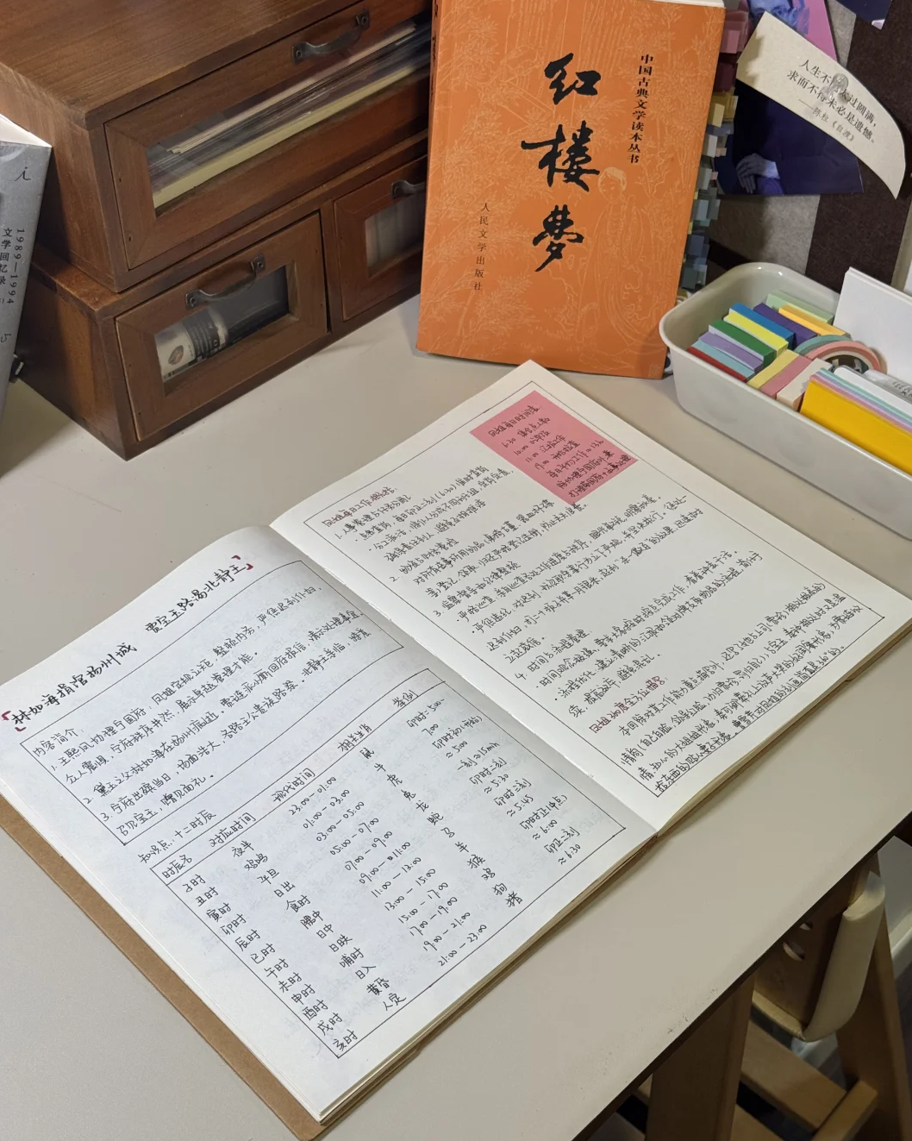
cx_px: 465
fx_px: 1721
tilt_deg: -44.6
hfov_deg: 29.7
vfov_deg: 36.7
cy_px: 569
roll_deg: +1.0
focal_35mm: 51
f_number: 1.78
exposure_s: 1/121
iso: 80
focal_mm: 6.76
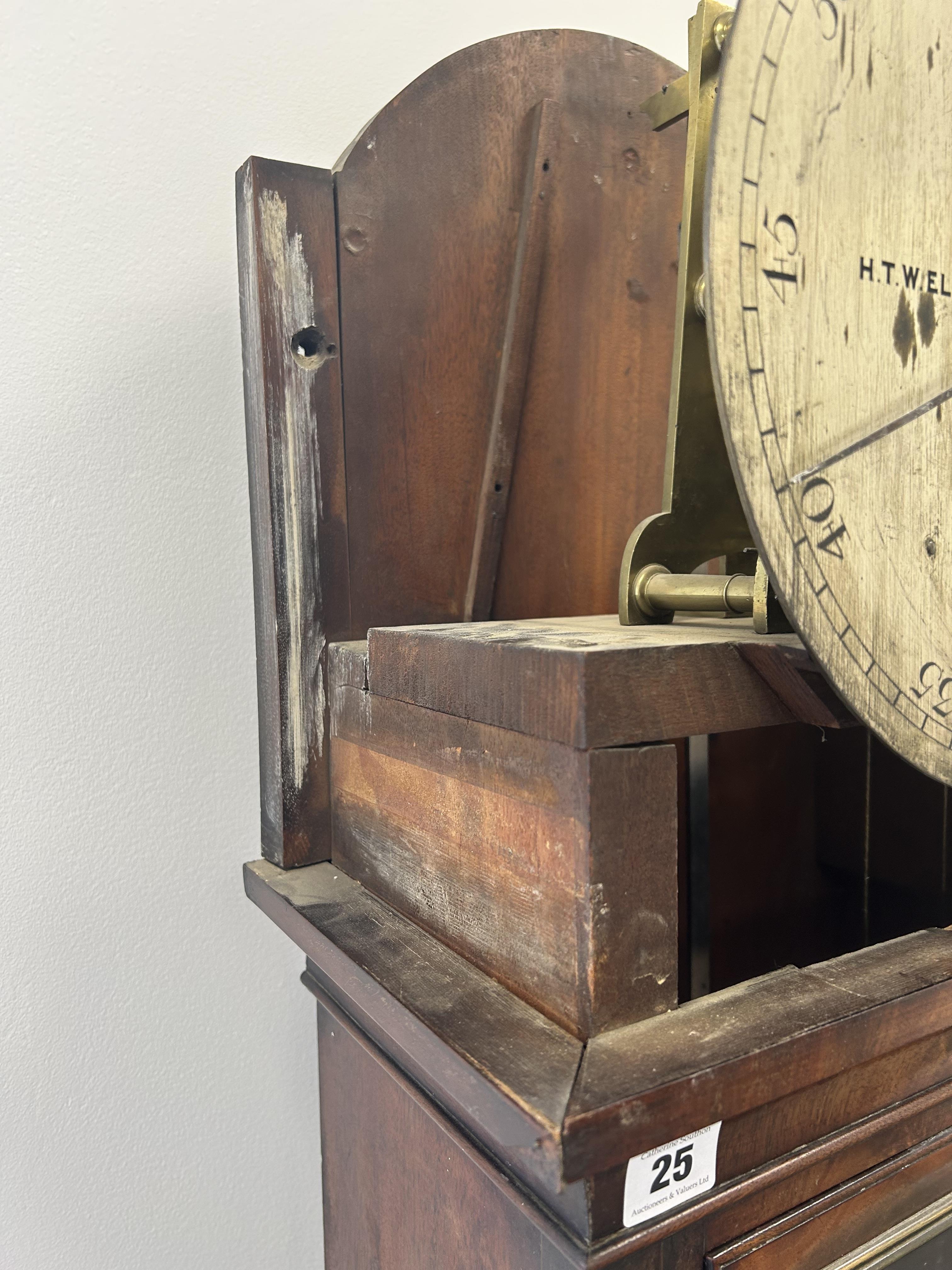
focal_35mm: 26
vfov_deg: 67.3
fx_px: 953
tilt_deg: -3.1
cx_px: 476
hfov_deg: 53.1
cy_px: 635
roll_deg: +1.7
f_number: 1.5
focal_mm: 5.7
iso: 80
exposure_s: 1/100
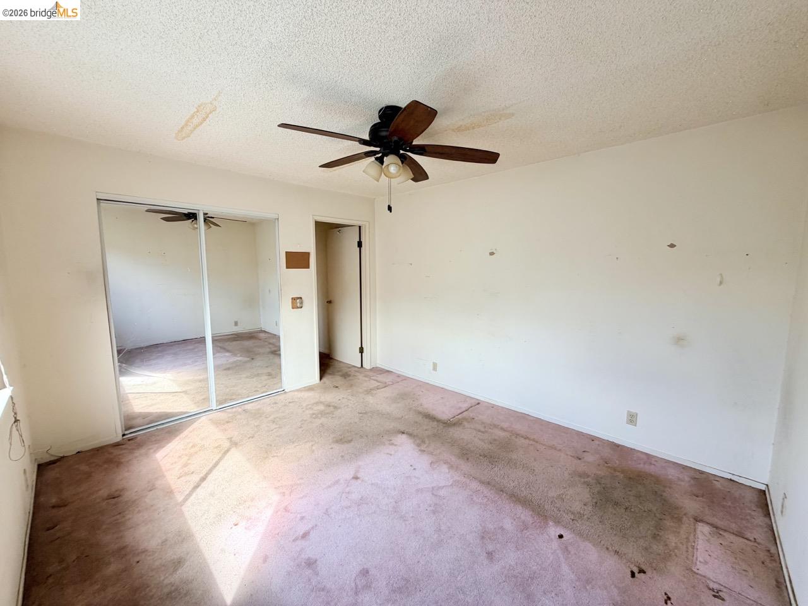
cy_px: 303
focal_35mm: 14
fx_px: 327
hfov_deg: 102.1
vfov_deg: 85.7
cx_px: 404
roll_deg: +0.8
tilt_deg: -7.5
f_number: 2.2
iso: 80
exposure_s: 1/121
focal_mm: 2.22
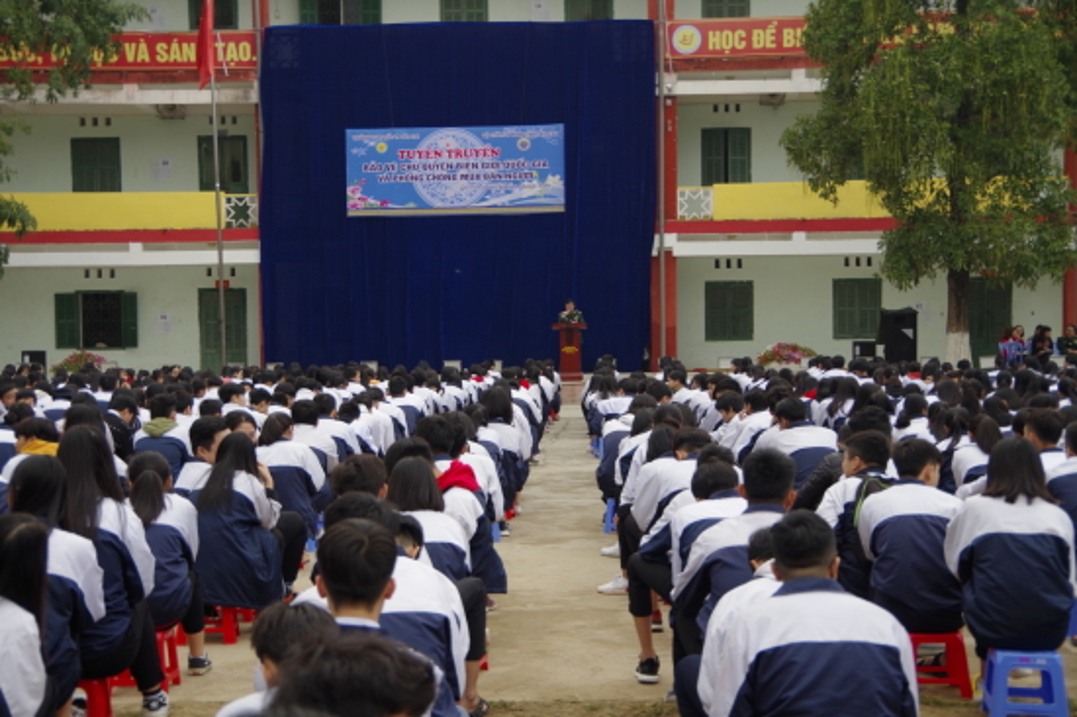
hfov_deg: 33.4
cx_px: 538
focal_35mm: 60
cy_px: 358
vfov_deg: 22.6
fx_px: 1794
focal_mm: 40
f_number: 4.5
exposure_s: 1/80
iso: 400
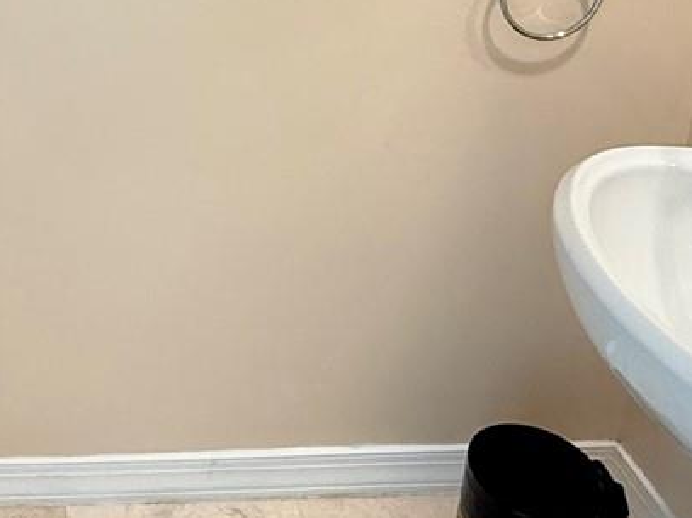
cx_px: 77
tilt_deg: -17.8
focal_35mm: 55
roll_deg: -1.2
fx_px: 1099
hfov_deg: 33.2
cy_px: -51
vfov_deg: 24.7
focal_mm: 2.22
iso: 200
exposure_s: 1/60
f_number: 2.2
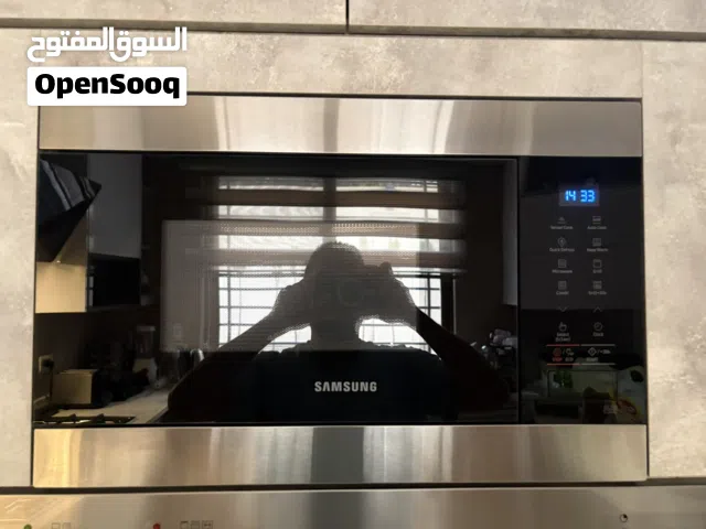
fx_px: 530
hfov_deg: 67.3
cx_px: 353
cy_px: 264
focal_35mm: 26
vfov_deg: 53.1
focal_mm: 5.96
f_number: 1.6
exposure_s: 1/25
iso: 640
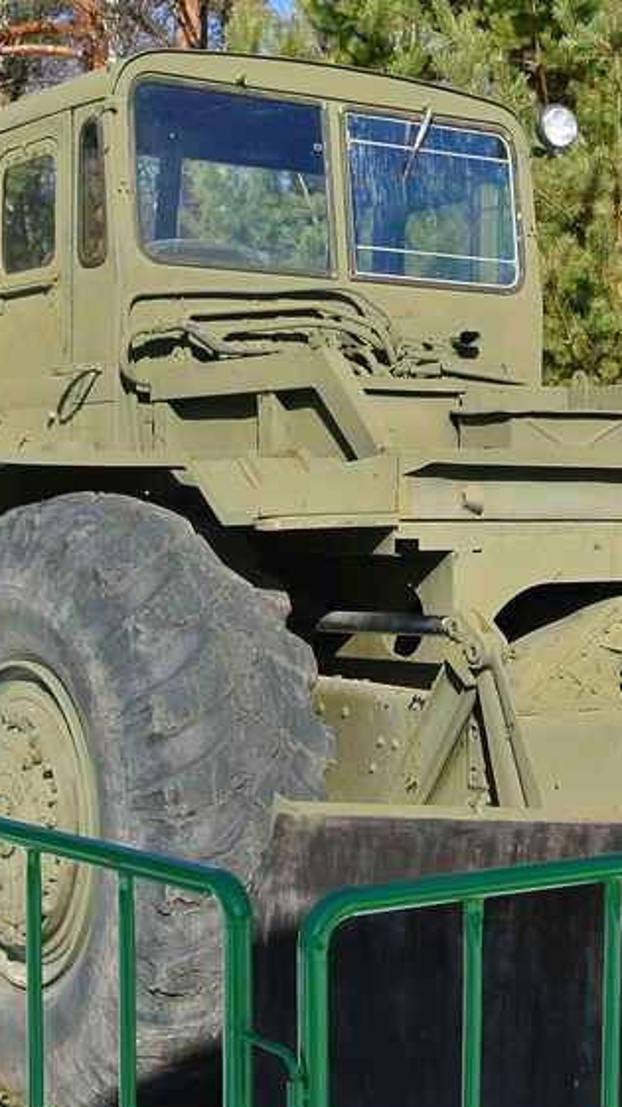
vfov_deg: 32.4
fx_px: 1908
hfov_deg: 18.5
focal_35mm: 65
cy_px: 568
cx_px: 342
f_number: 4.5
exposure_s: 1/500
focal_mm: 11
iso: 100
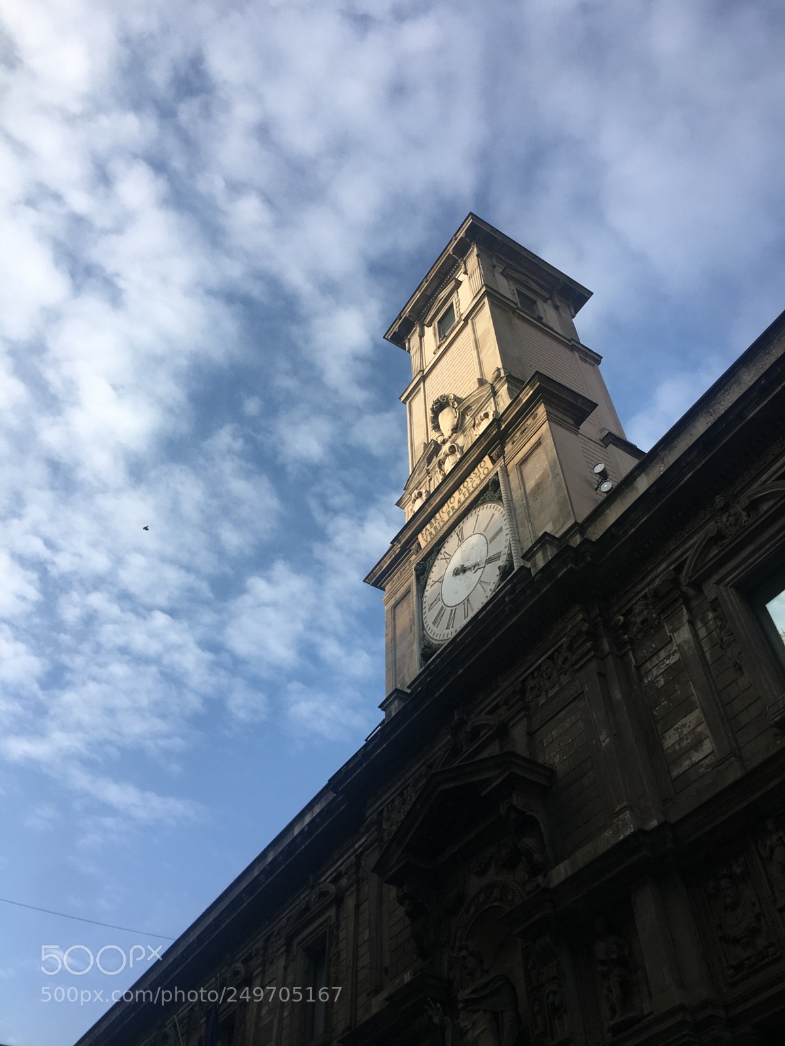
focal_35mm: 29
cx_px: 392
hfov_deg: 48.2
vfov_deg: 61.7
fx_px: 877
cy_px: 523
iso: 25
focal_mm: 4.15
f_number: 2.2
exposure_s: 1/864
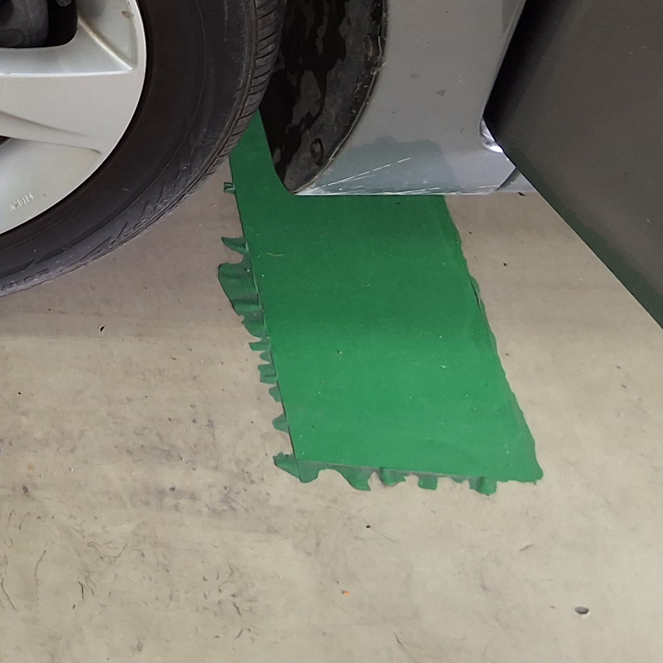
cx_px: -210
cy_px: -19
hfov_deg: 21.6
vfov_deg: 22.9
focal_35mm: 72
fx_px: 1560
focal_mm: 2.91
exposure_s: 1/60
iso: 64
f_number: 1.9
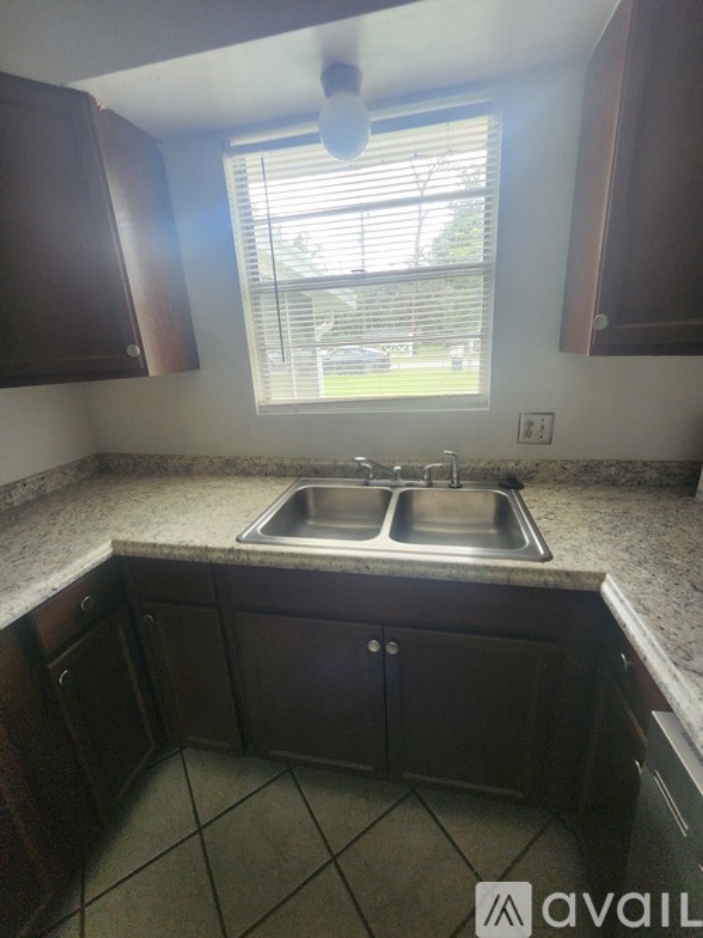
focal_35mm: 13
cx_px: 352
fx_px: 352
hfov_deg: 89.9
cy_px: 469
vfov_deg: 106.2
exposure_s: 1/60
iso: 125
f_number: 2.2
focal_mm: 2.2
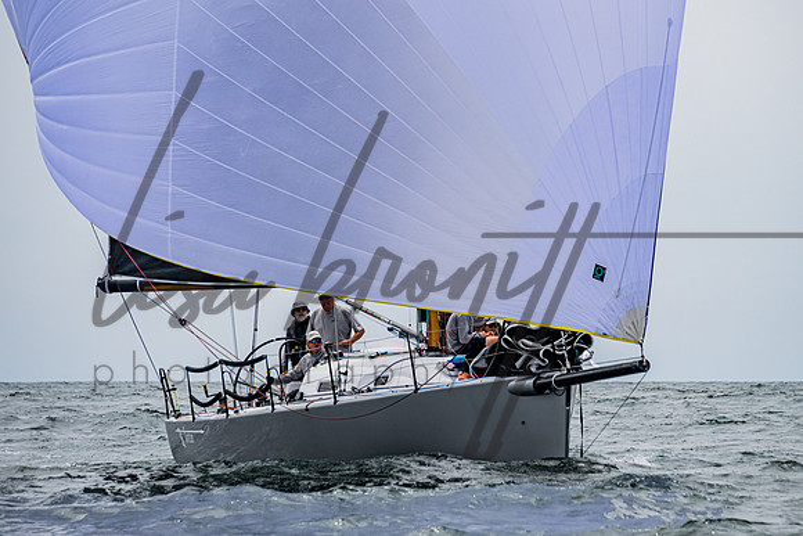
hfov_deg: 7.7
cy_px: 247
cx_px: 458
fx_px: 5986
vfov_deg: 5.1
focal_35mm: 268
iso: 250
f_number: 6.3
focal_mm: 200
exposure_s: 1/1600
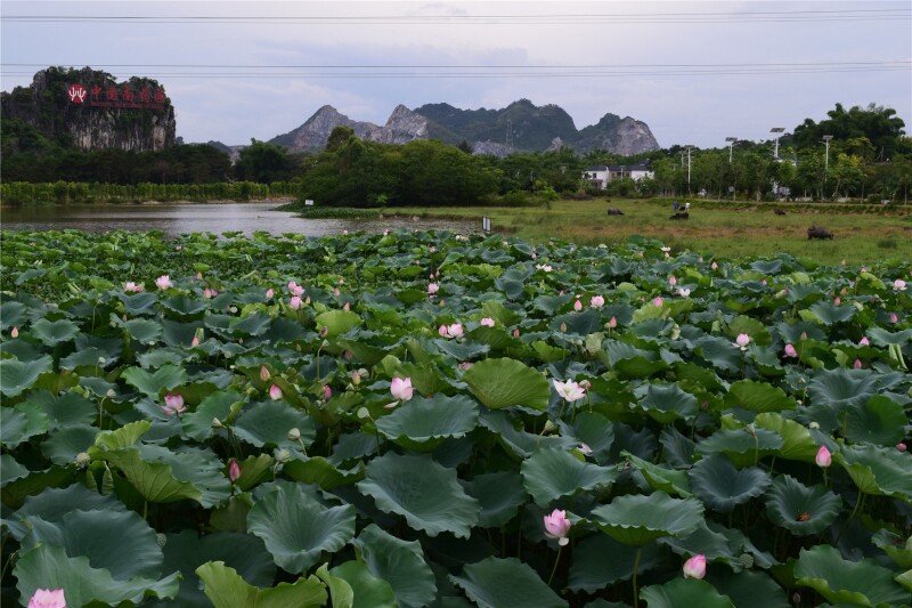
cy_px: 304
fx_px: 1140
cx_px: 456
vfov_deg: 29.9
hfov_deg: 43.6
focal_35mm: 45
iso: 400
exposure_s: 1/160
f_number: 9
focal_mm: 30
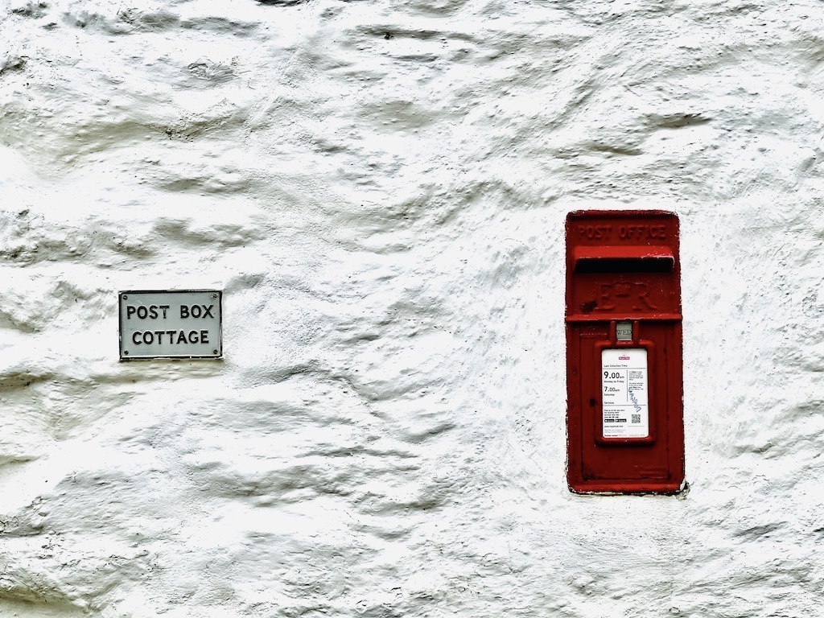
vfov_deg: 19.1
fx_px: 1833
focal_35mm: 77
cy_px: 309
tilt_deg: +0.4
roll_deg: +0.1
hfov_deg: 25.3
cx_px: 412
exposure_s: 1/334
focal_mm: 9
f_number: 2.8
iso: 32
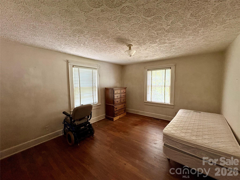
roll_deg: +1.3
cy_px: 90
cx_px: 120
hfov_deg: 102.1
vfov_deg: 85.7
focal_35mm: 14
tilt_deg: -3.3
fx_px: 97
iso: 500
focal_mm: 2.22
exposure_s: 1/60
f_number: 2.2
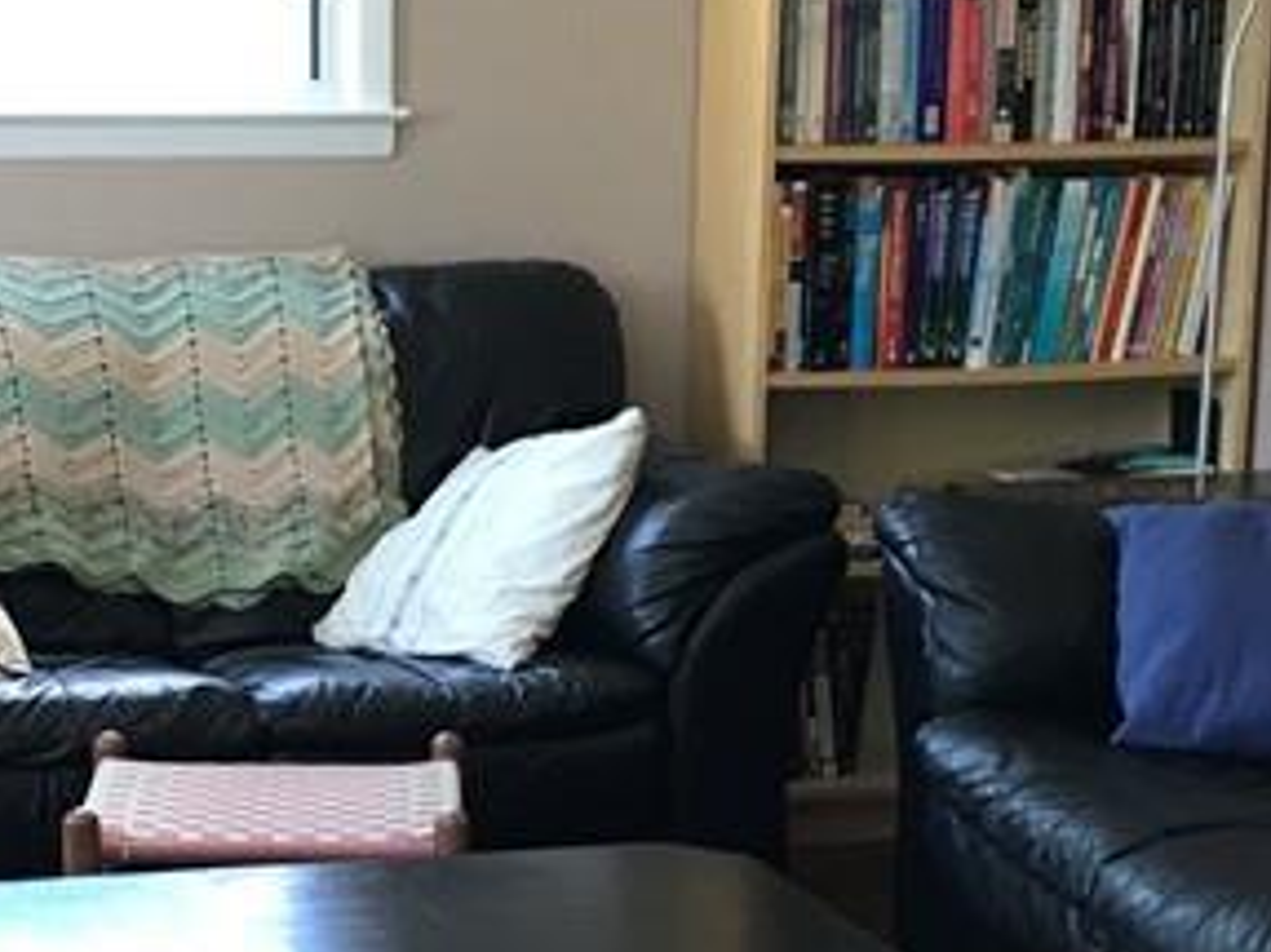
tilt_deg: -13.6
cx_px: 527
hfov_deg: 19.6
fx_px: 3670
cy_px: 824
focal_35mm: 100
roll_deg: +0.6
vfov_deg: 14.7
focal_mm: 3.99
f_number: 1.8
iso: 40
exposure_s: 1/24
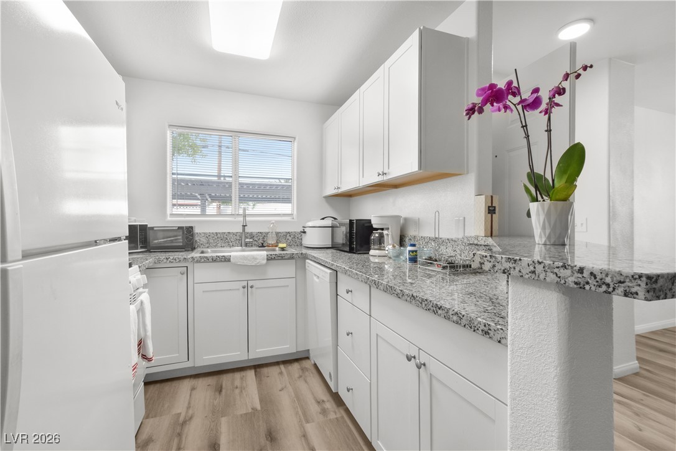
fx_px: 282
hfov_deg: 100.4
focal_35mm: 15
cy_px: 226
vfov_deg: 77.3
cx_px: 338
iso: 400
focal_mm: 10
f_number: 8
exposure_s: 1/20
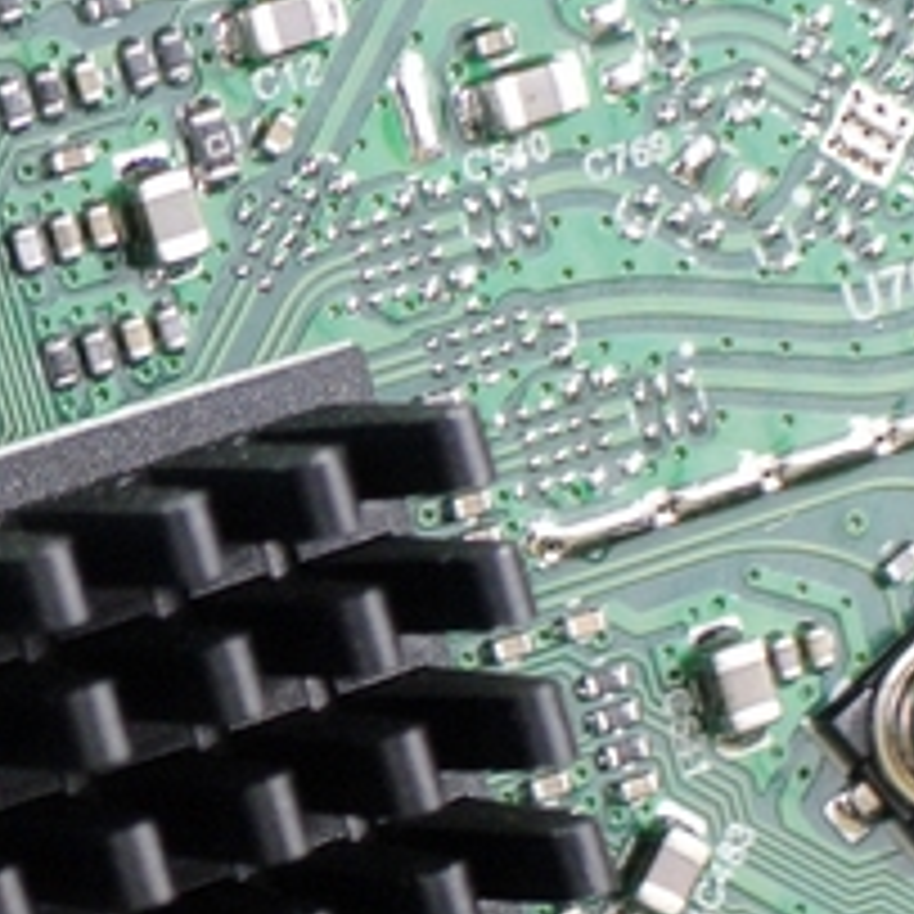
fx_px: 7379
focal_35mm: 247
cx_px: -815
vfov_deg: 6.9
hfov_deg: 6.9
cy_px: 1677
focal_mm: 18.5
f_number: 4.5
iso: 400
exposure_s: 1/5
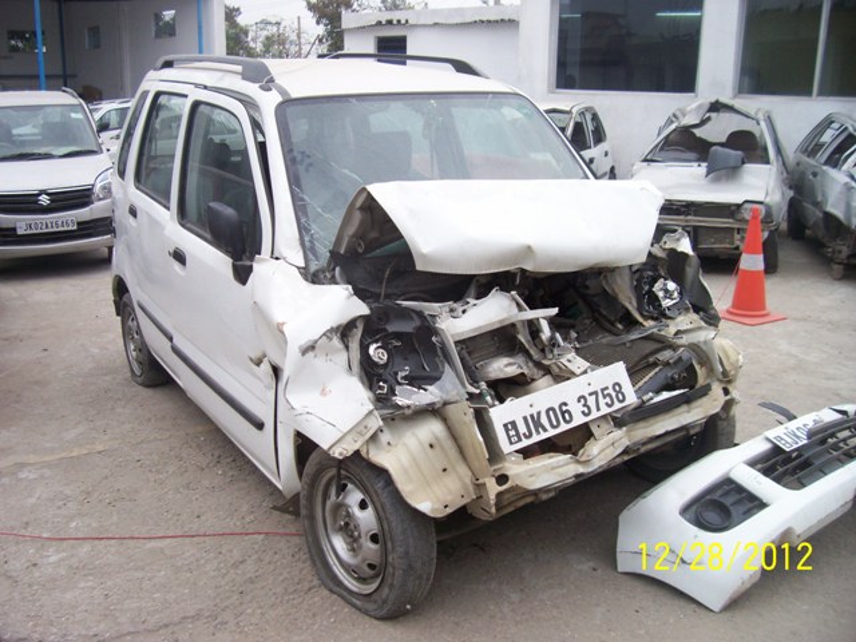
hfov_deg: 54.0
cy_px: 321
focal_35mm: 34
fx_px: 841
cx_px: 428
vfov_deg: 41.8
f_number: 2.7
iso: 80
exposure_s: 1/169
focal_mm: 5.6
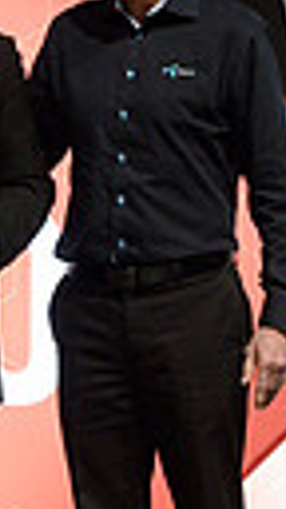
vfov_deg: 6.5
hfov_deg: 3.6
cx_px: -91
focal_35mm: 332
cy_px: 181
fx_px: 4476
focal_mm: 70
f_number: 8
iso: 2500
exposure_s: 1/125
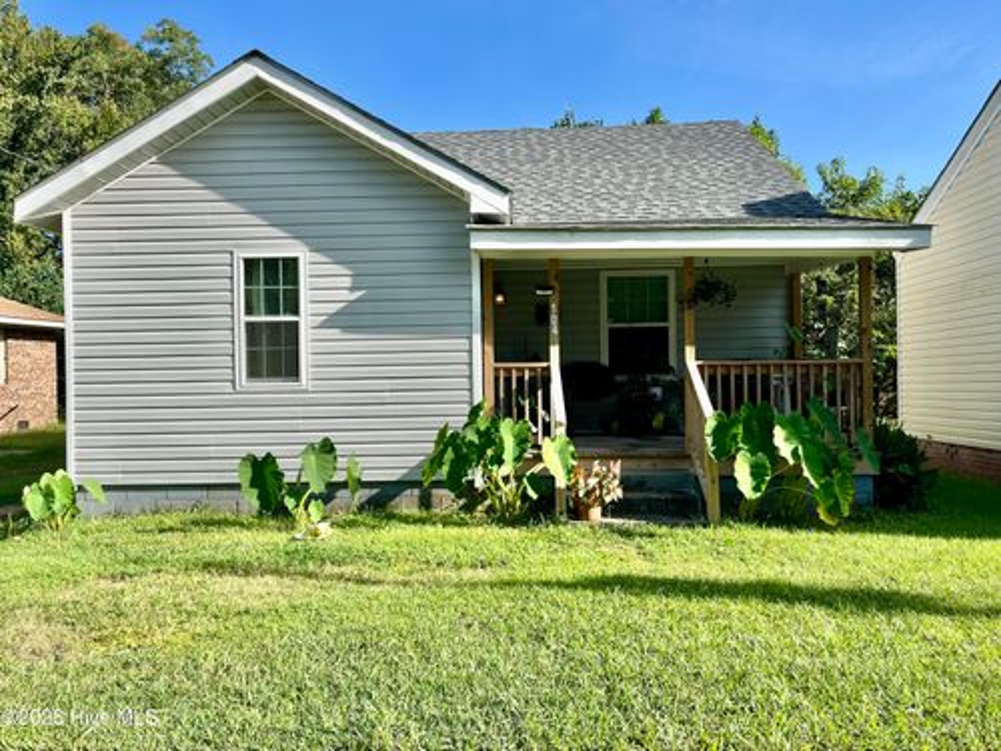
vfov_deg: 53.1
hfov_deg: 67.3
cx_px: 500
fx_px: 752
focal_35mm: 26
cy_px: 376
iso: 50
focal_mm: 5.1
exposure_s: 1/3135
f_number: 1.6
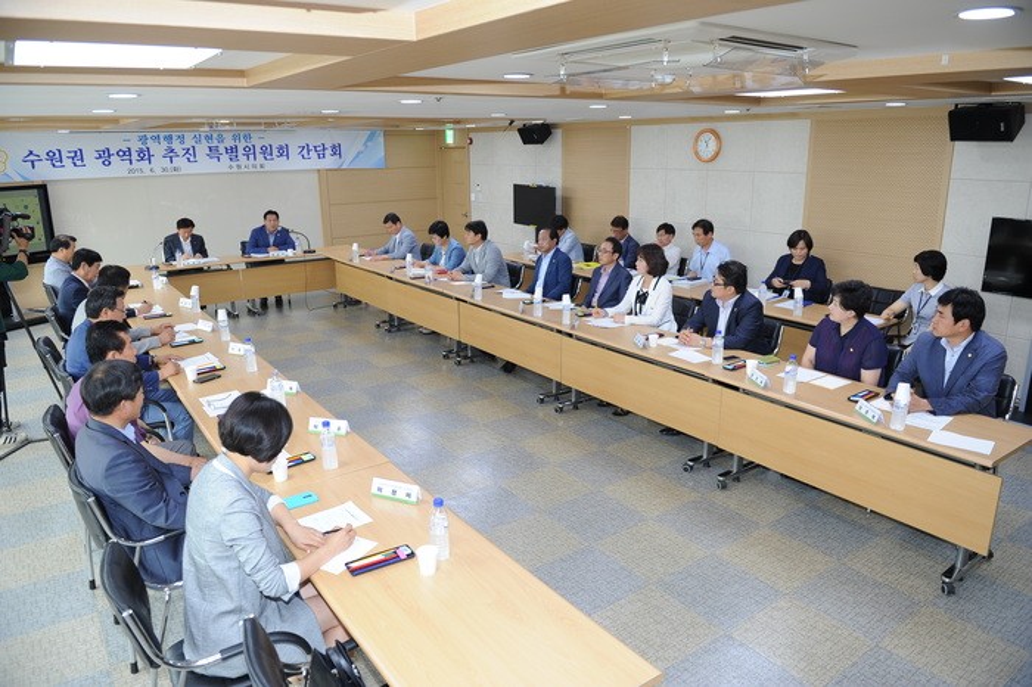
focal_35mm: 24
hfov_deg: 73.8
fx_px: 688
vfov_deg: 53.1
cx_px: 516
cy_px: 344
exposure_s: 1/125
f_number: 3.5
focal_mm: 24
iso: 800
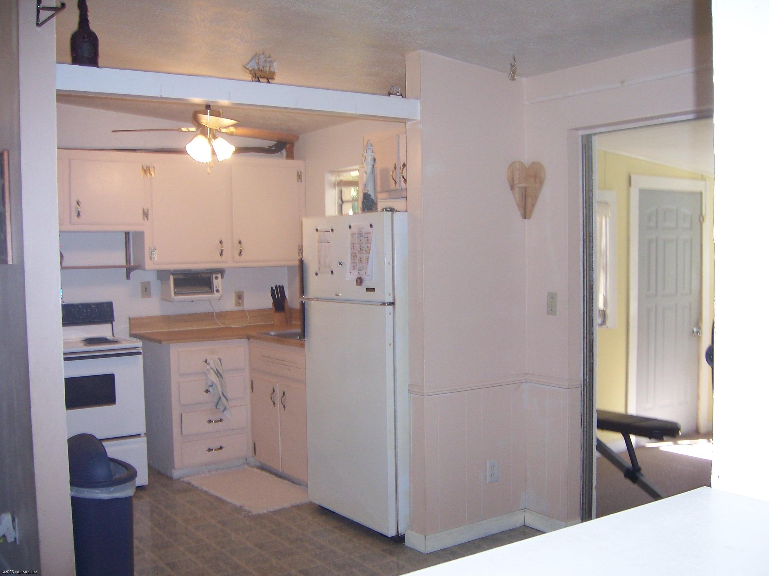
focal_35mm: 36
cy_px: 288
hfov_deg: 51.4
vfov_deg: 39.7
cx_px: 384
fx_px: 800
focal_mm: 6.2
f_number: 2.8
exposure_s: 1/60
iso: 125
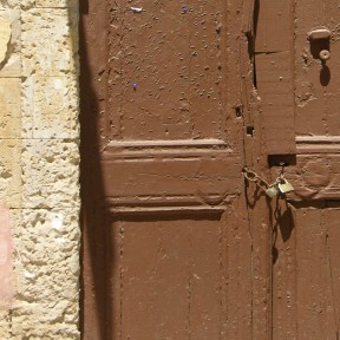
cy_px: 11
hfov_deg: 6.8
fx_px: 2878
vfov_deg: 6.7
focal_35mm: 259
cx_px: 255
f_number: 4.6
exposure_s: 1/301
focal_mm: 27.3
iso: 50
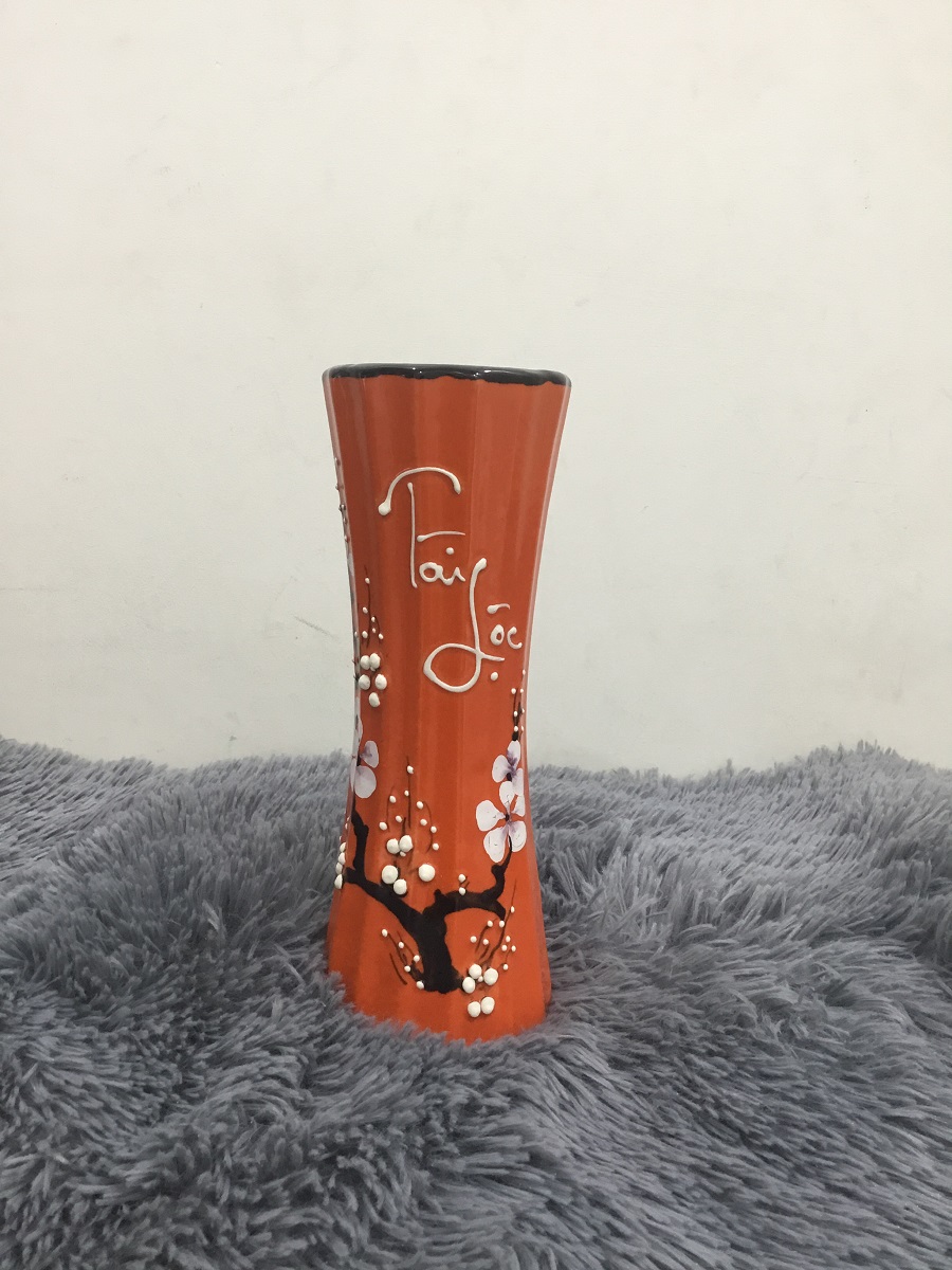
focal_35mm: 31
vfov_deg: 58.4
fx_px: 1137
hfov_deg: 45.4
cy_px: 635
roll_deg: -0.1
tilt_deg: -9.0
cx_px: 476
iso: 100
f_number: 2.4
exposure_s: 1/33
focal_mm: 3.3
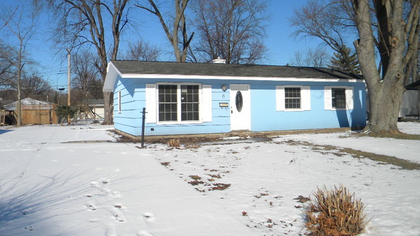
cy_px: 104
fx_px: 345
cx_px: 209
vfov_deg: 37.7
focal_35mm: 31
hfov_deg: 62.6
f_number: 7
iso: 80
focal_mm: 5
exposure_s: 1/506
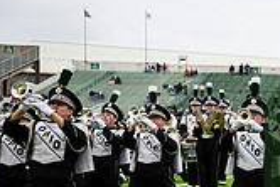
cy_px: 168
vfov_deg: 16.1
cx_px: 391
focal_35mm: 84
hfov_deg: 21.2
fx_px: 654
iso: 100
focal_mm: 24
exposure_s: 1/500
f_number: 2.8
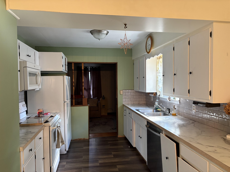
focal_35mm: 26
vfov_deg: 53.1
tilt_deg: -0.8
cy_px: 86
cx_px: 115
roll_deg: +0.3
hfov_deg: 67.3
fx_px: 173
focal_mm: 5.96
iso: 320
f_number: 1.6
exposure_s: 1/60
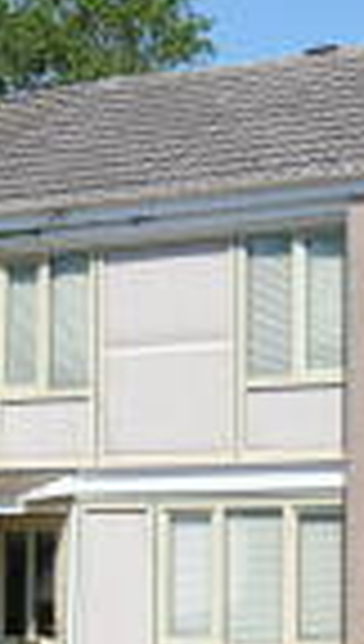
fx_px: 2134
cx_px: 272
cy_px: 498
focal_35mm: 125
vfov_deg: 17.0
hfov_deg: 9.7
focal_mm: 24
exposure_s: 1/680
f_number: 5.6
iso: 200
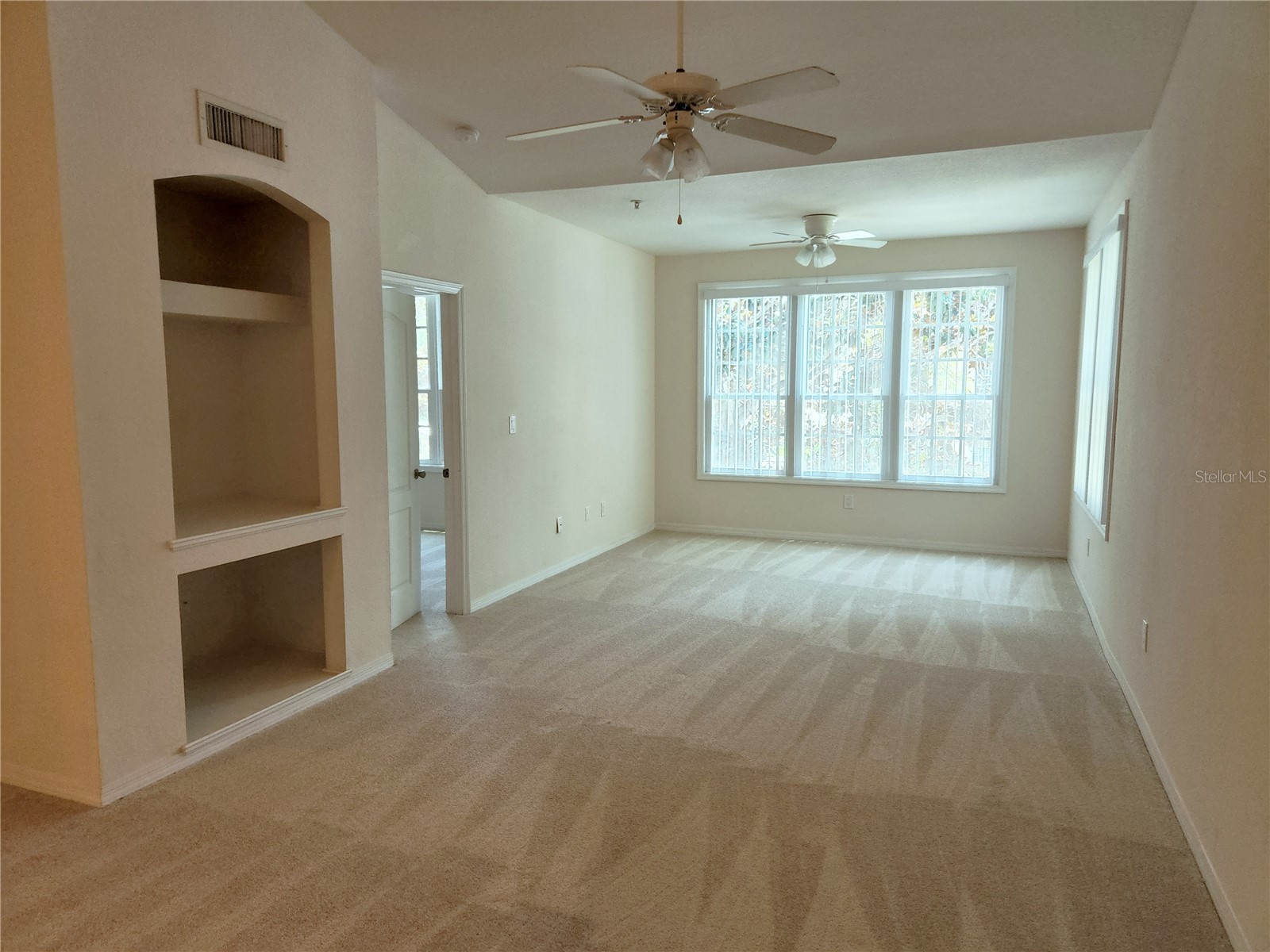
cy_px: 476
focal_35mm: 23
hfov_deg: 73.9
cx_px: 635
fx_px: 844
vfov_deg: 58.9
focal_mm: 5.4
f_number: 1.8
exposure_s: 1/120
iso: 200
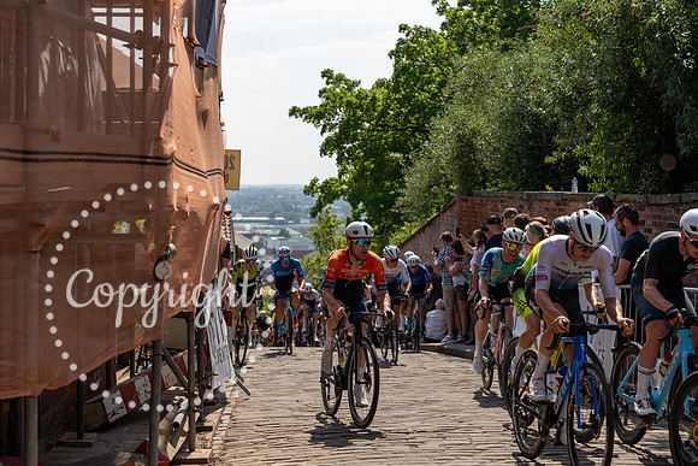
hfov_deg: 32.4
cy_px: 233
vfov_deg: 21.9
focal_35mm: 62
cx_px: 349
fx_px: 1202
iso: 160
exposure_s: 1/1600
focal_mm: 62
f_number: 4
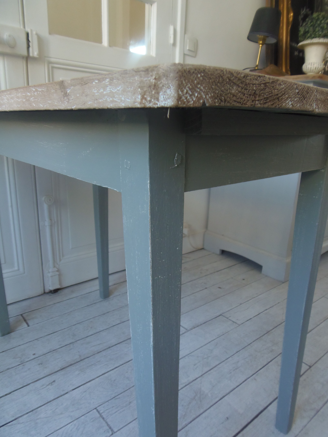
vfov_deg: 71.6
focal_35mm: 24
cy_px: 218
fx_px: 303
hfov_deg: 56.8
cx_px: 164
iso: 100
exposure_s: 1/30
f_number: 2.9
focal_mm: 4.3
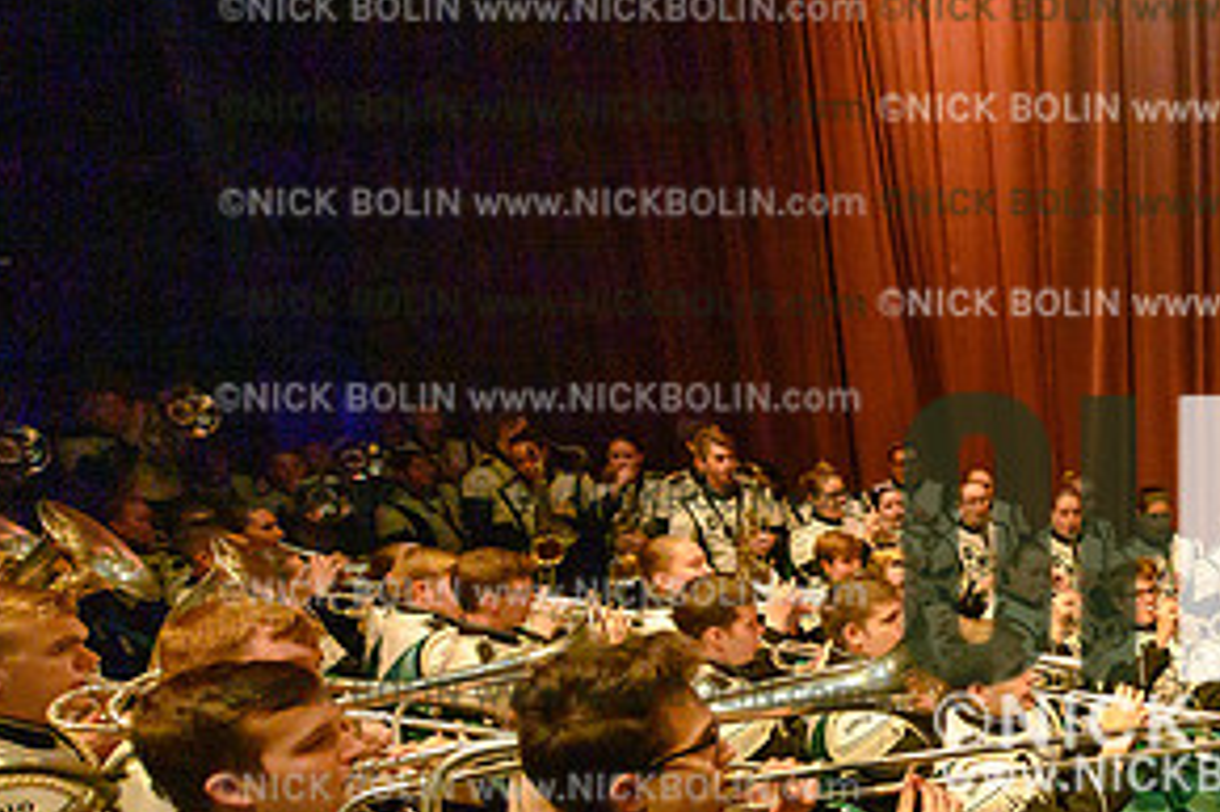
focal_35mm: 28
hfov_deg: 52.9
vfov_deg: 45.0
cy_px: 595
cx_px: 1199
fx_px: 948
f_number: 2.8
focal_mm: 14
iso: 25600
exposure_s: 1/320
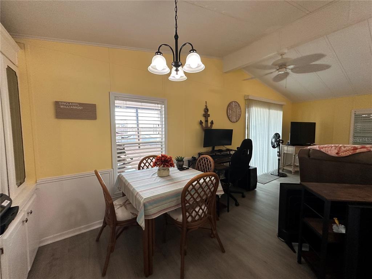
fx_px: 150
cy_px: 140
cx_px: 186
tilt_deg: -2.2
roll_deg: -0.3
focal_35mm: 14
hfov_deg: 102.1
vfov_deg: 85.7
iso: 250
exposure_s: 1/120
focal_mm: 2.22
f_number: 2.2
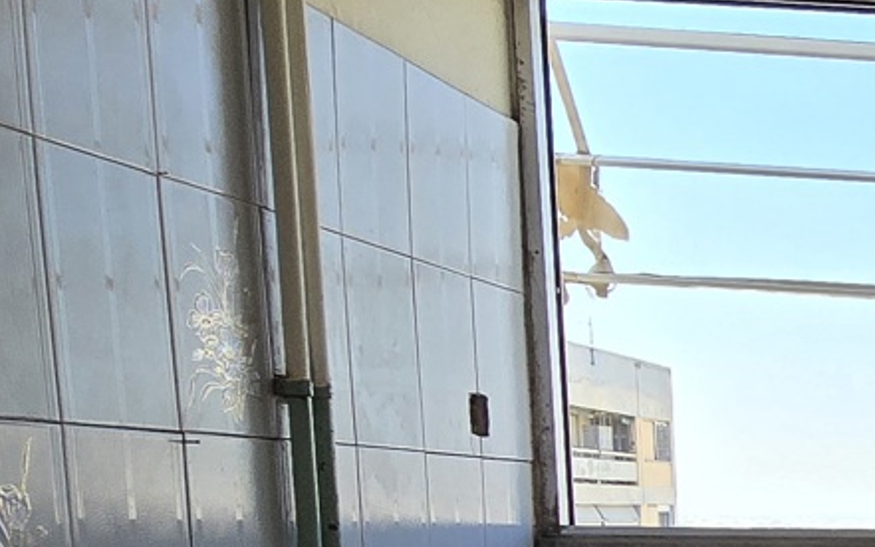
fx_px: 1431
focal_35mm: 60
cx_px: 1403
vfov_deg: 19.7
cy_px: 735
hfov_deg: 24.2
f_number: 2.2
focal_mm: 2.2
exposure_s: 1/354
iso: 50
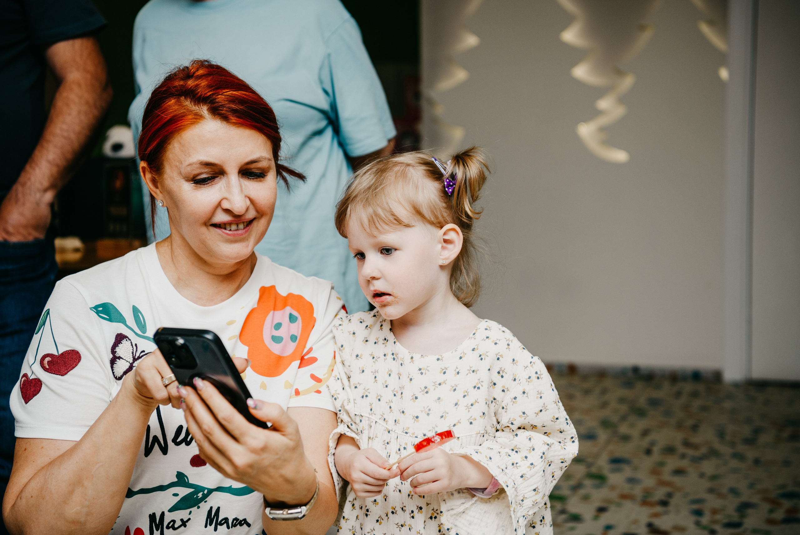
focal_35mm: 54
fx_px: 1197
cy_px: 259
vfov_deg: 25.2
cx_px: 414
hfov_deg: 37.0
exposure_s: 1/160
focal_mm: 52
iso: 125
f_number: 3.5
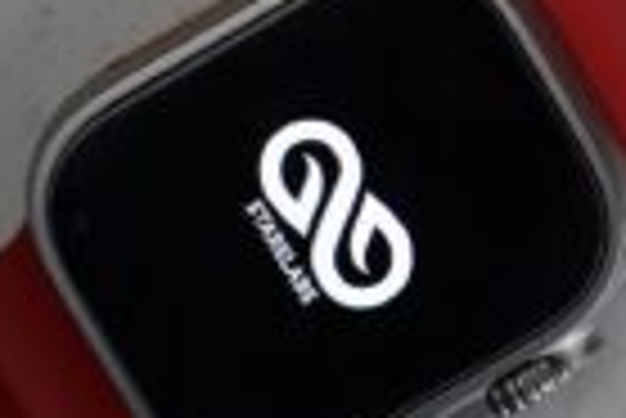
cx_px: 743
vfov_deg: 9.0
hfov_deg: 13.2
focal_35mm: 152
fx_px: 2646
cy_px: -70
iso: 640
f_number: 4
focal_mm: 53
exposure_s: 1/60
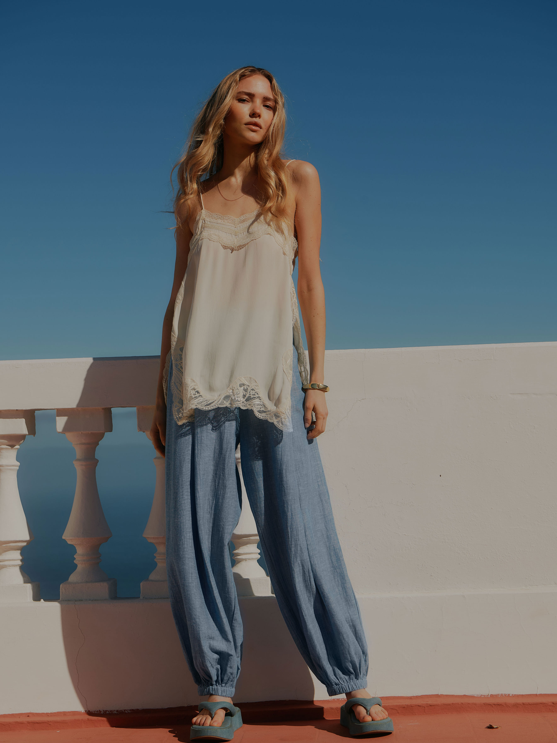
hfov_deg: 21.0
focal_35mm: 70
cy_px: 400
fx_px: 1502
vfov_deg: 27.8
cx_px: 282
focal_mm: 62
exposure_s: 1/1000
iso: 80
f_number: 8
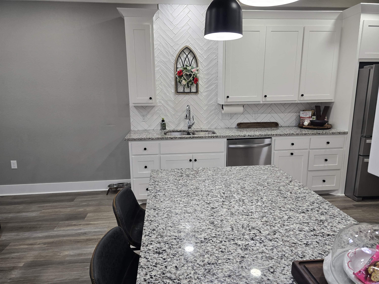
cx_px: 190
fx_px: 252
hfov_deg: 73.9
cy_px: 142
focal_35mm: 23
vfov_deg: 58.9
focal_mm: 6.3
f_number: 1.7
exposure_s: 1/120
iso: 125
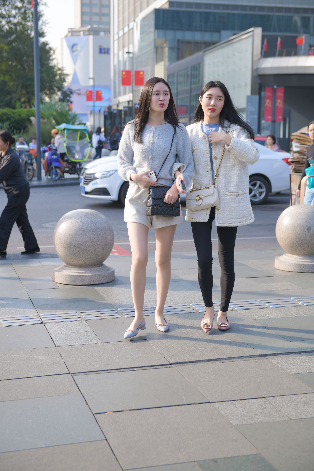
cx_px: 157
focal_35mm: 55
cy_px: 236
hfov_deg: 24.6
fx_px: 720
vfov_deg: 36.2
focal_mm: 55
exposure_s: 1/1000
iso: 320
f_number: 4
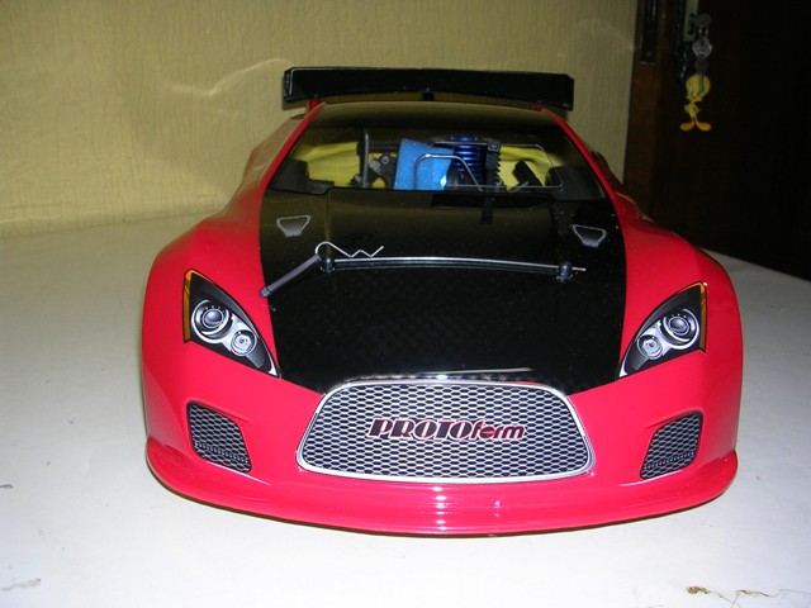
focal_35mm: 38
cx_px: 406
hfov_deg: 49.0
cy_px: 304
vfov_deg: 37.7
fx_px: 890
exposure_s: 1/60.1
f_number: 2.8
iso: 50
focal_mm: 5.8
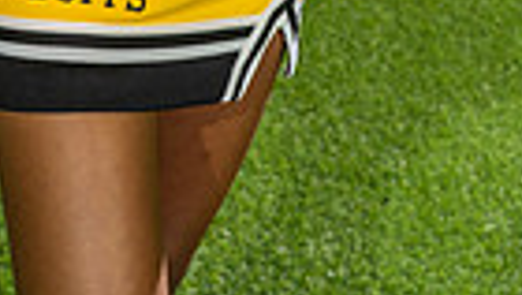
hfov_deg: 21.0
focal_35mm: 101
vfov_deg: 10.1
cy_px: -467
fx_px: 1399
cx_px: 168
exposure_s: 1/250
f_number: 4.5
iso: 640
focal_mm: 30
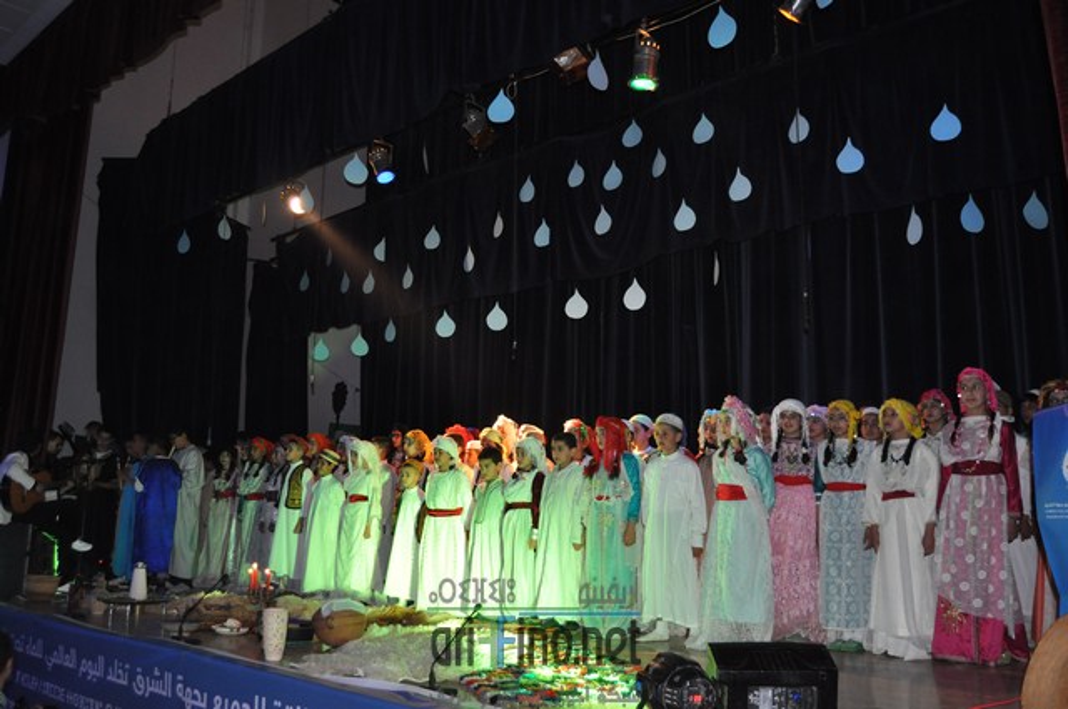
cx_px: 534
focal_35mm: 30
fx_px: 889
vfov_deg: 43.5
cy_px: 354
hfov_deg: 62.0
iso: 800
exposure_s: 1/60
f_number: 3.5
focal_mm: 20
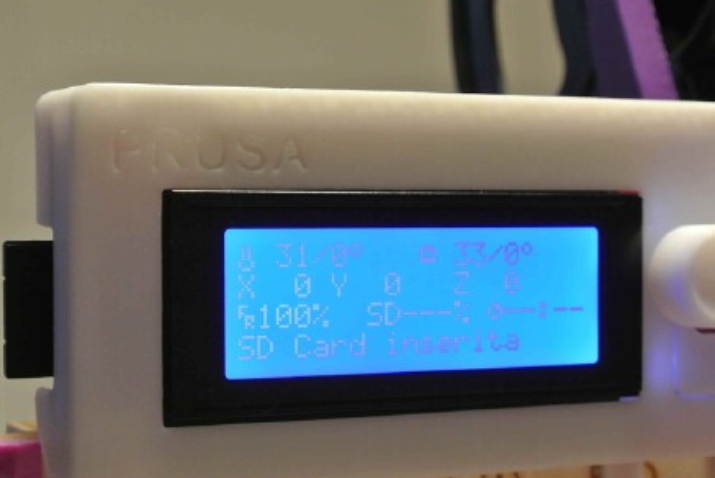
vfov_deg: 15.4
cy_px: 280
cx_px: 393
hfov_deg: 22.8
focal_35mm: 89
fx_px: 1769
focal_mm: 24.4
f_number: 5.3
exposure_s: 1/30
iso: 800
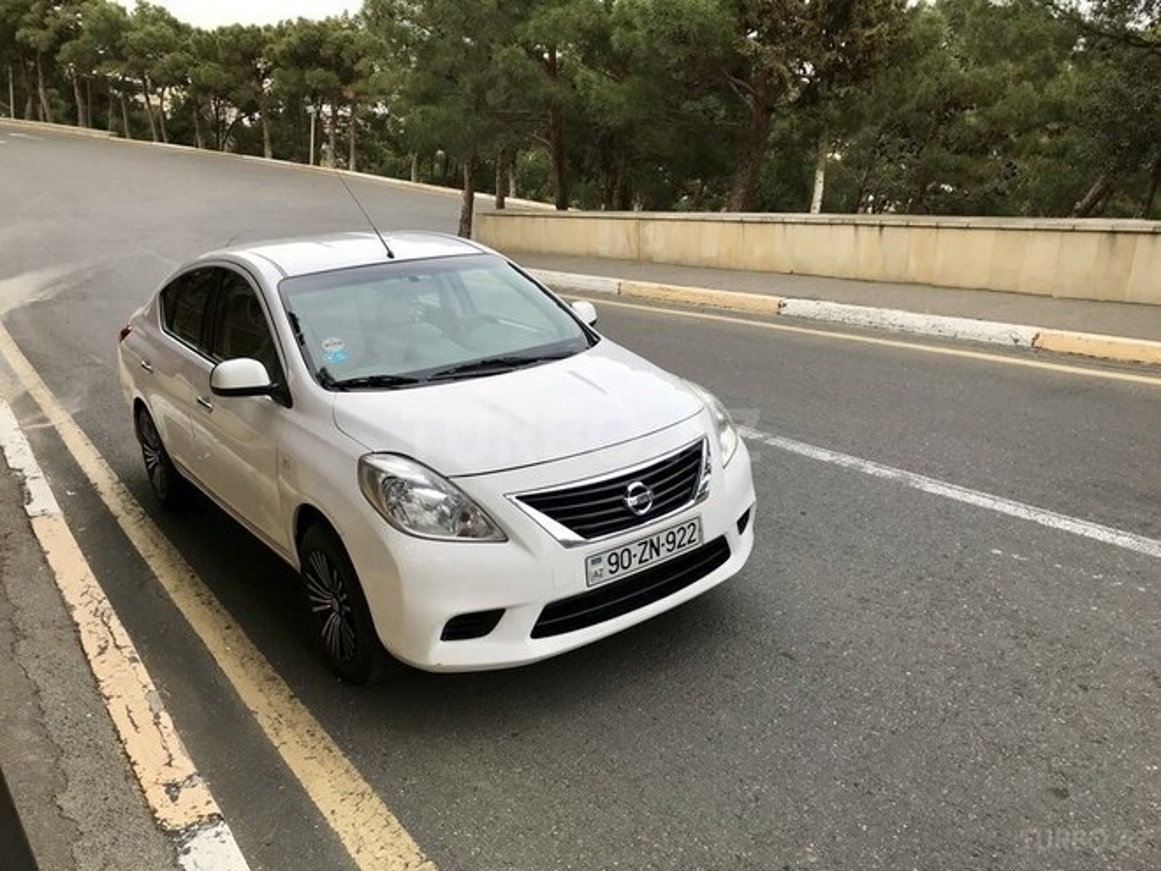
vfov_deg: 49.7
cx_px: 580
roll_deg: +0.7
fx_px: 939
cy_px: 436
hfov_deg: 63.4
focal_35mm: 28
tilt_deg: -20.3
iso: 20
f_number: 1.8
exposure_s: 1/626
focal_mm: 3.99
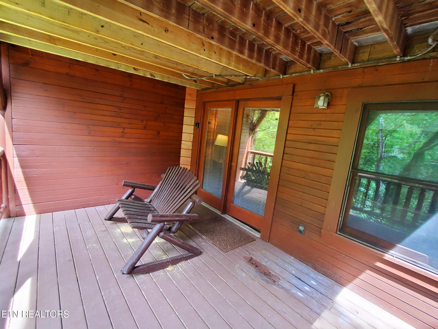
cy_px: 164
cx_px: 219
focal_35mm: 13
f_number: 2.2
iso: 125
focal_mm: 1.13
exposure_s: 1/49
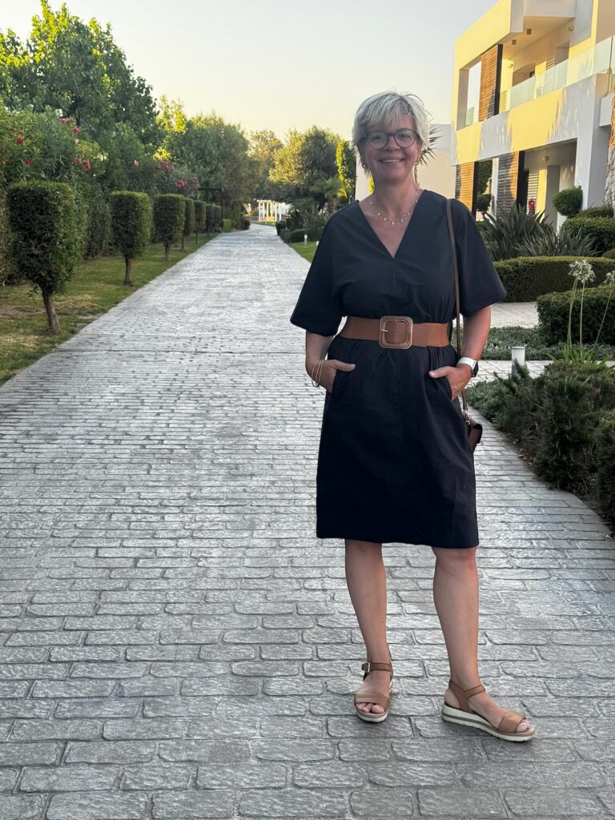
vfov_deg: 39.7
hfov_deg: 30.3
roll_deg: -0.7
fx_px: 1137
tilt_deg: -9.5
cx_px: 308
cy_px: 410
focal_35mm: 48
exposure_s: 1/544
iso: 64
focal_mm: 6.76
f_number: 1.78
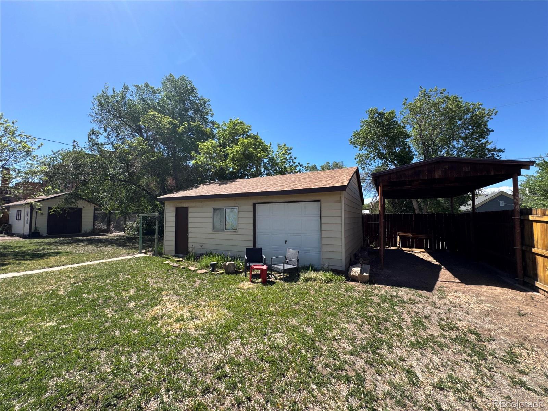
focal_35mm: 14
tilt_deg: +3.7
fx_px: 222
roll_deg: +0.0
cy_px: 206
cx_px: 274
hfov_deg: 102.1
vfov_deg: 85.7
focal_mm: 2.22
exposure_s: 1/1063
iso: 50
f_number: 2.2
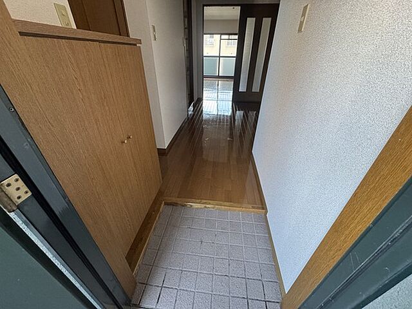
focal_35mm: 14
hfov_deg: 102.1
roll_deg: +0.6
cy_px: 154
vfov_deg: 85.7
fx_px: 167
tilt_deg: -31.6
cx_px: 206
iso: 320
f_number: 2.2
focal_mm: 2.22
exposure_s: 1/91
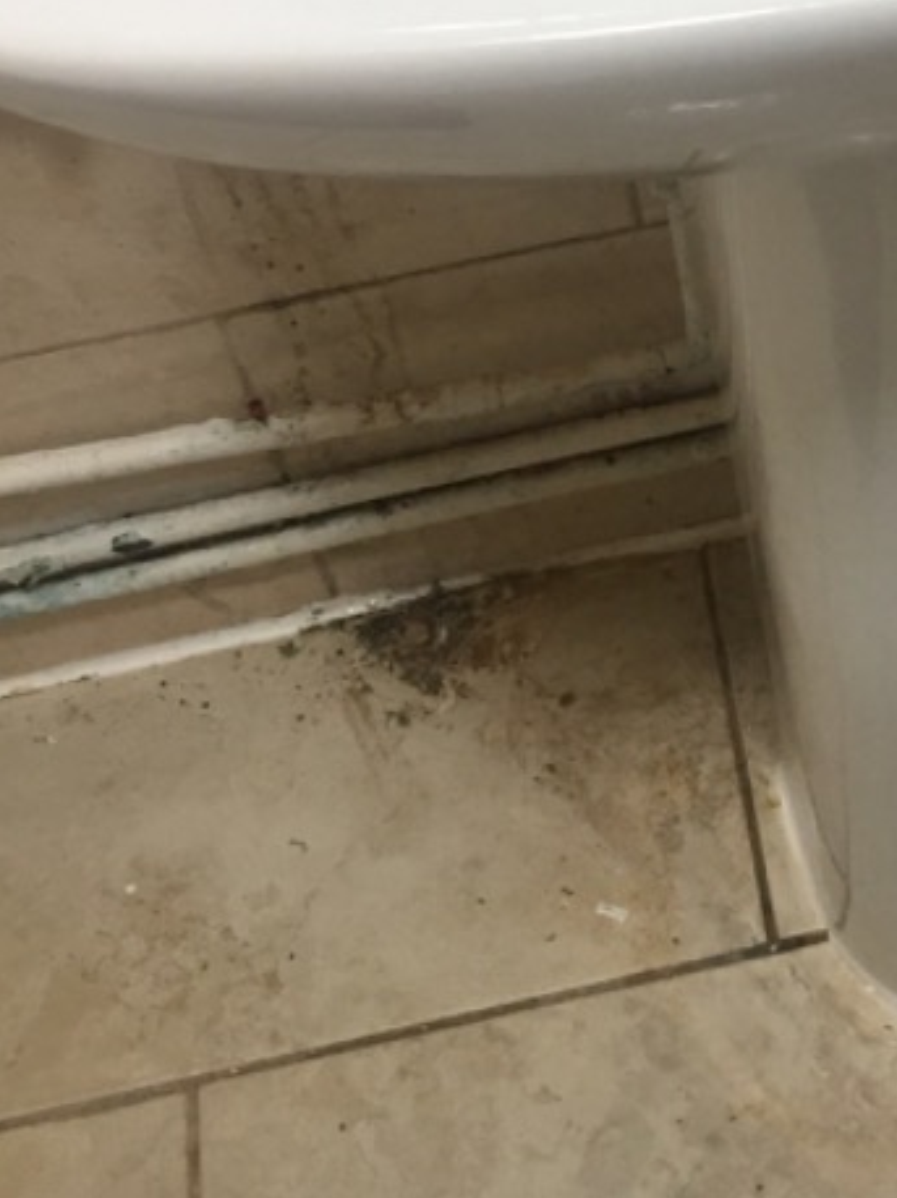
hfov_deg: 18.9
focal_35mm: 76
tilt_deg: -48.5
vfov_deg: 24.5
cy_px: 10
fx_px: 2628
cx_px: 881
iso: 80
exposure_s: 1/17
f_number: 2.2
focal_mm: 4.15
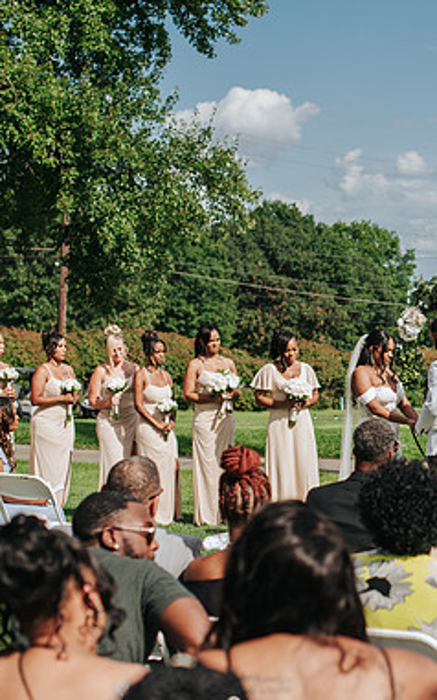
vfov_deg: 25.2
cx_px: 431
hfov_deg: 15.6
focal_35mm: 82
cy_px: 350
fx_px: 1563
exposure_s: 1/1000
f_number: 3.2
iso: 100
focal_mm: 50
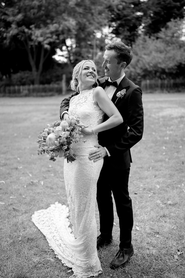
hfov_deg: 37.8
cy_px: 139
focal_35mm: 35
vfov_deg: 54.4
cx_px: 92
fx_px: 270
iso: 100
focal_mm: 35
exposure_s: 1/400
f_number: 1.4
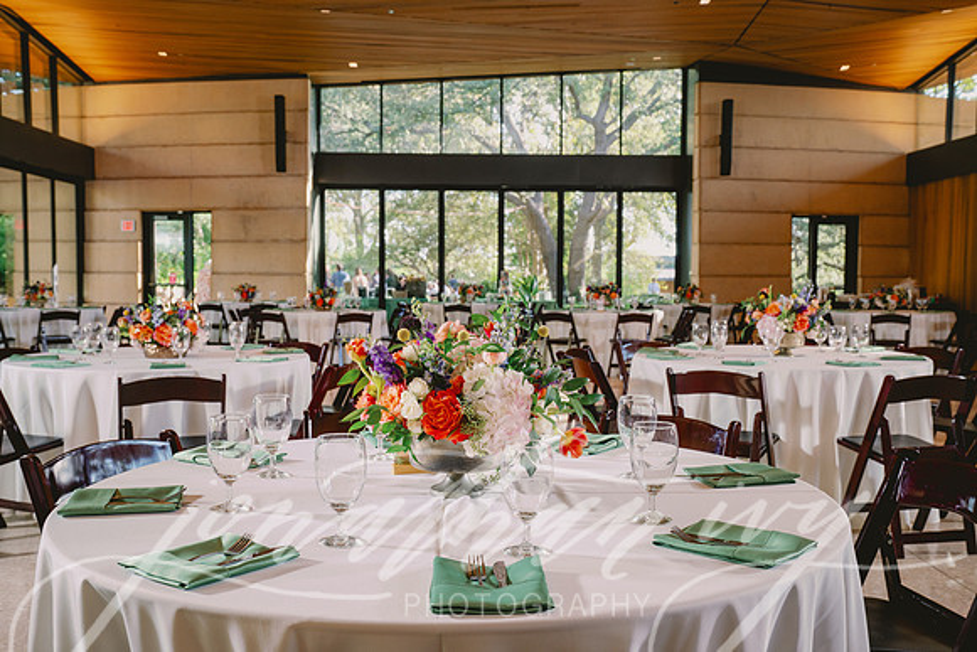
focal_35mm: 36
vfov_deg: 36.9
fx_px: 977
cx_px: 488
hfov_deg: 53.1
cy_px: 326
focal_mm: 36
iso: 640
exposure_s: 1/80
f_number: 7.1
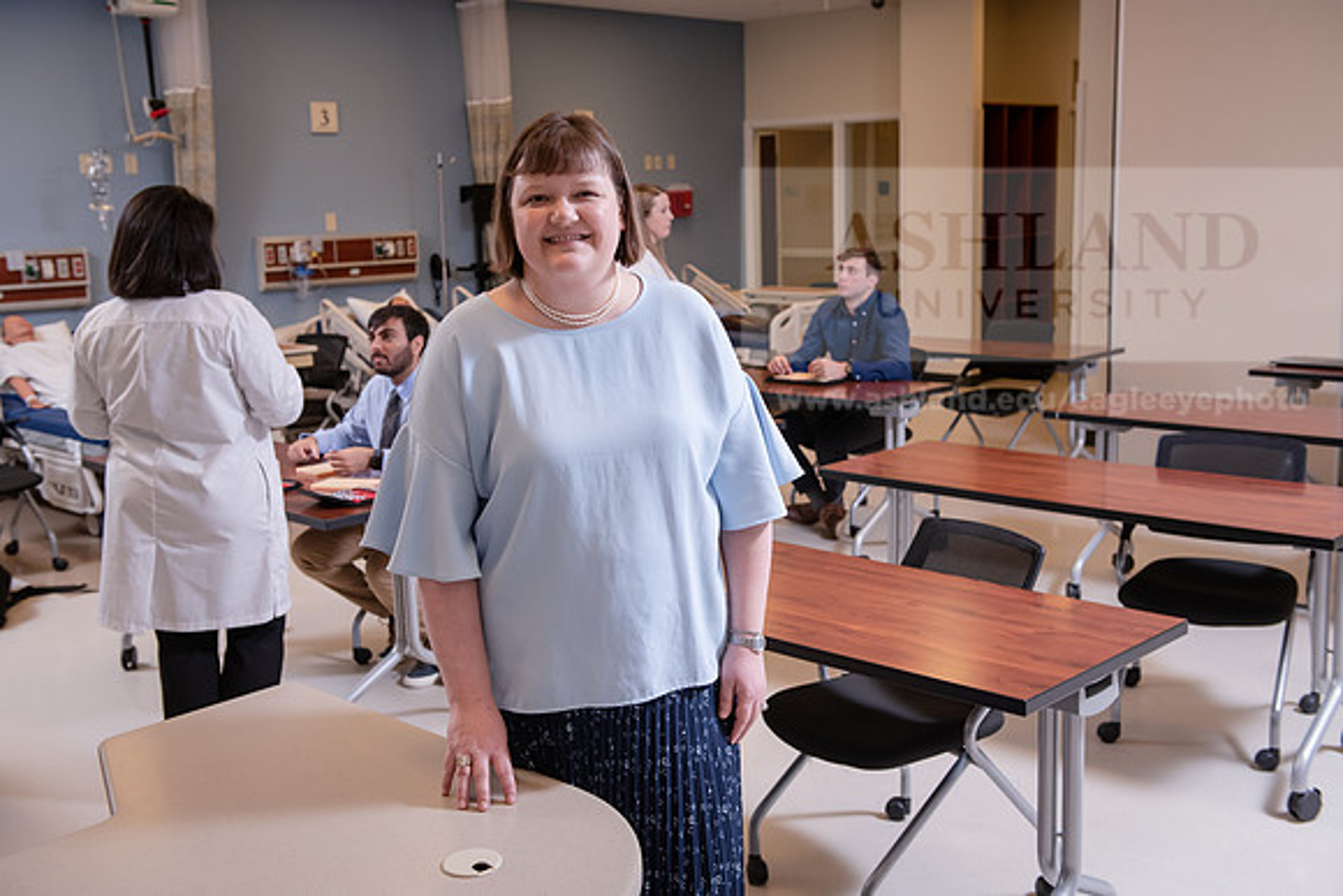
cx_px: 672
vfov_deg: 35.1
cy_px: 448
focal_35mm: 38
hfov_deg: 50.7
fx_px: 1418
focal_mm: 38
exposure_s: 1/160
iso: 1000
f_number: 5
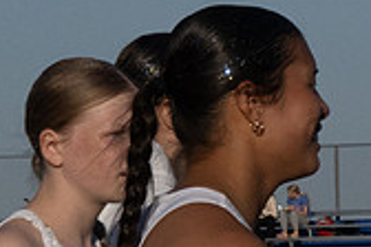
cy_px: 63
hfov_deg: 3.7
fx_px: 5719
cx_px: 918
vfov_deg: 2.5
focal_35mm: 555
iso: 1000
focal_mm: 70
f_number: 20
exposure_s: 1/1000
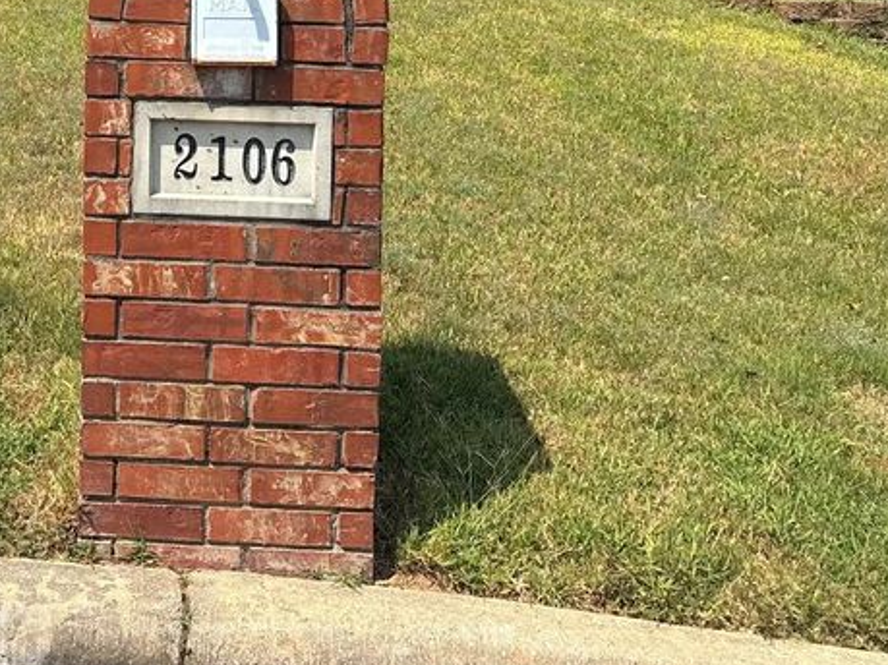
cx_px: 120
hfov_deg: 31.9
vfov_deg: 23.7
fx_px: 1487
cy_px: -54
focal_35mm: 58
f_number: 1.6
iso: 50
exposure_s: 1/2571
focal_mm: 5.96
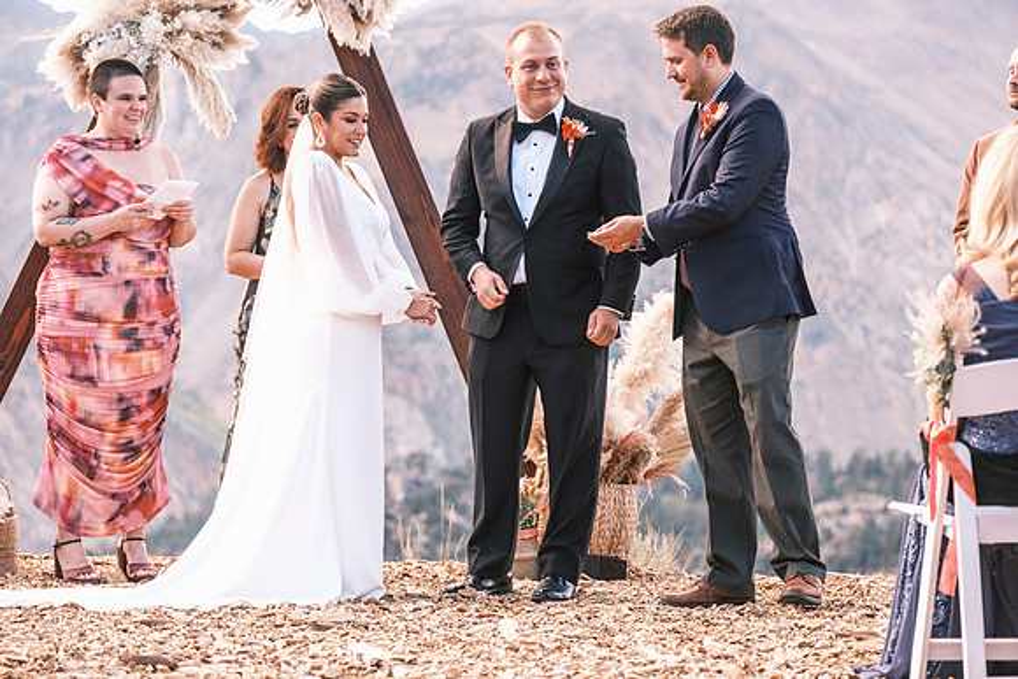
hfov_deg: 18.3
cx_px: 509
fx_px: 3168
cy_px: 340
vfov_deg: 12.2
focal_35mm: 112
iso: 400
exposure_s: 1/450
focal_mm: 74.4
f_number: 2.8
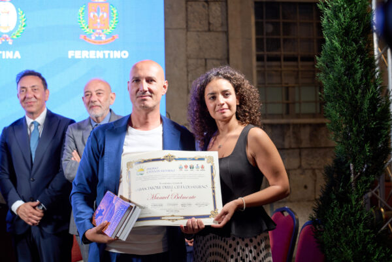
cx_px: 196
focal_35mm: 70
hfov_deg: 28.8
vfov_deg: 19.5
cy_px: 131
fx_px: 762
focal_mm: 70
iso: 400
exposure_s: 1/80
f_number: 4
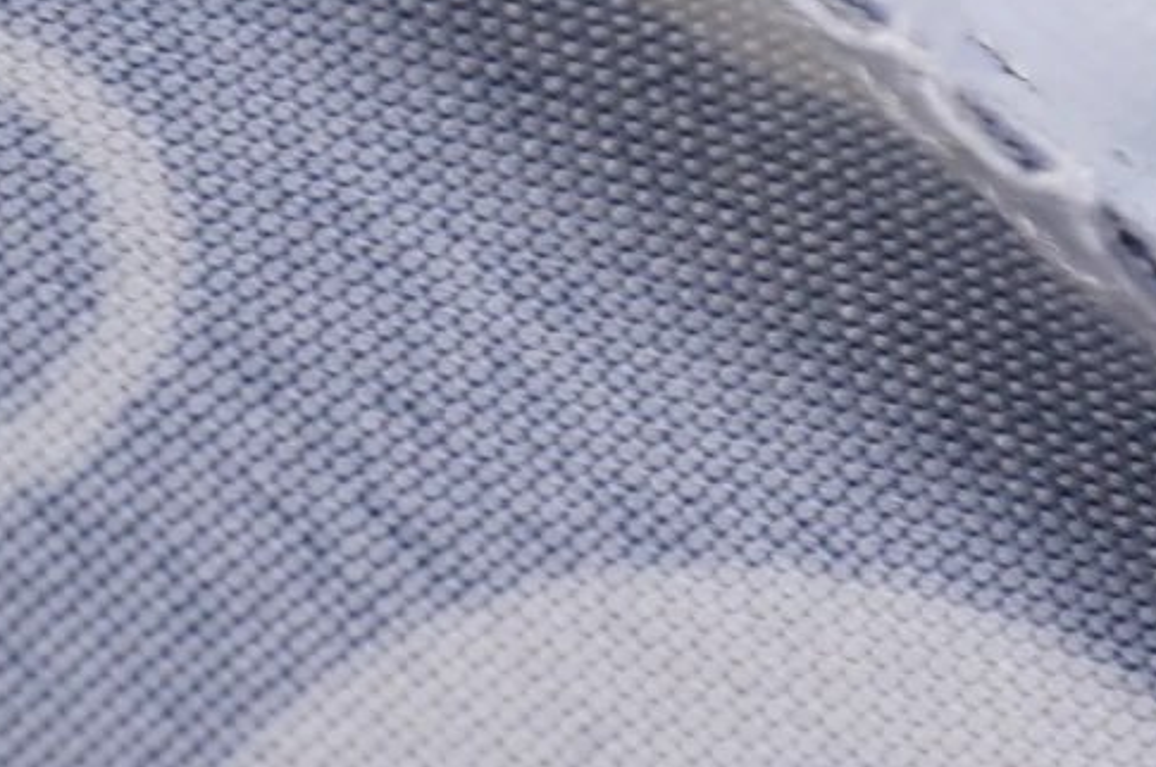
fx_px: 8466
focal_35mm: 264
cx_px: 2257
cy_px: -672
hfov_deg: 7.5
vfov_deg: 5.1
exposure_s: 1/100
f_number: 10
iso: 125
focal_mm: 50
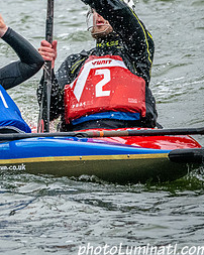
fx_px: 7753
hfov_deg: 1.5
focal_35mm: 1026
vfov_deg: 1.9
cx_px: -3
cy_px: 40
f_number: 8
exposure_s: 1/2000
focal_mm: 400
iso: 3200
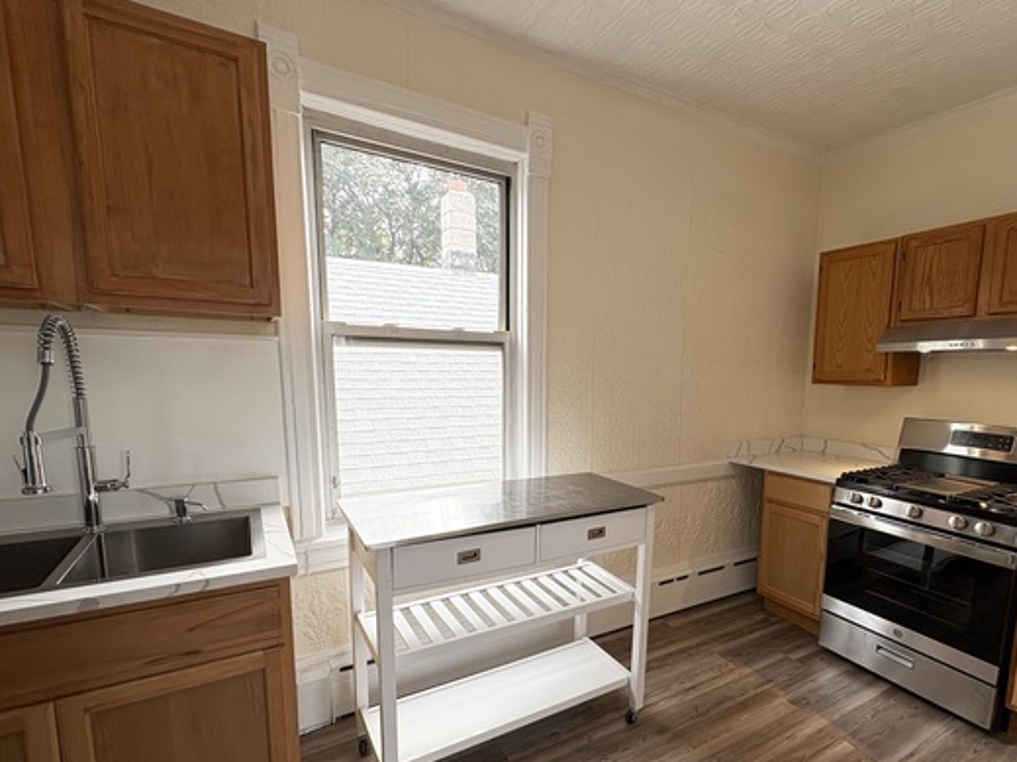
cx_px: 575
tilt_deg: -7.2
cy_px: 443
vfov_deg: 71.1
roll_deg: -0.6
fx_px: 529
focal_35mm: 18
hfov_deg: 87.3
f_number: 2.2
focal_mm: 2.22
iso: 125
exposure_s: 1/120
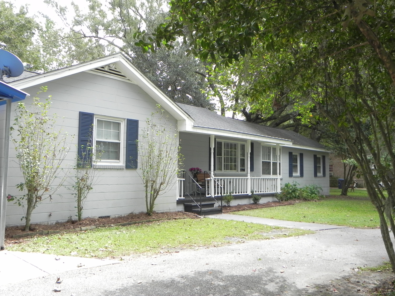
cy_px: 148
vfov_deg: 42.9
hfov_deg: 55.4
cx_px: 198
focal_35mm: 33
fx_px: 377
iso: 160
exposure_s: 1/122
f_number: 4.5
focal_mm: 5.9
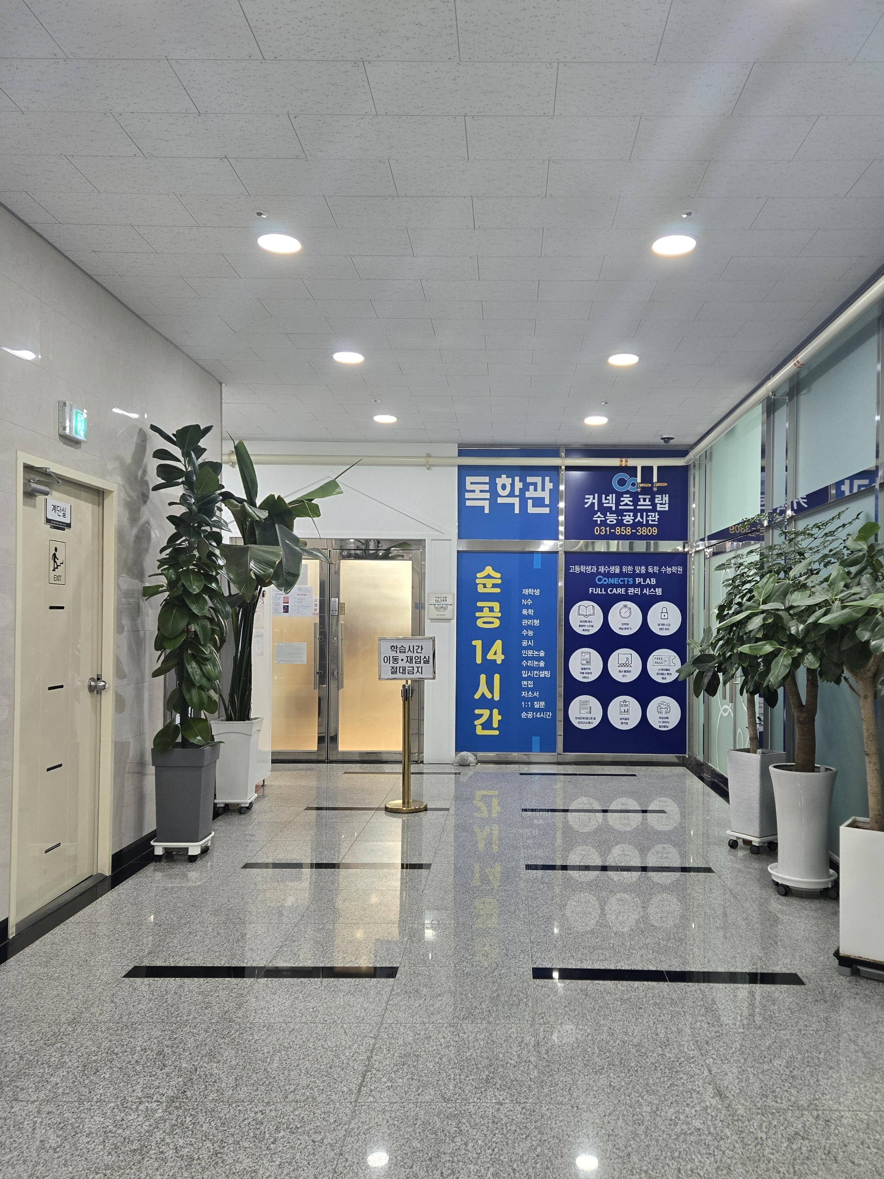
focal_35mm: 27
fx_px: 919
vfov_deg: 65.3
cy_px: 620
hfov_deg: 51.2
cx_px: 512
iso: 160
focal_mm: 5.4
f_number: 1.8
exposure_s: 1/120
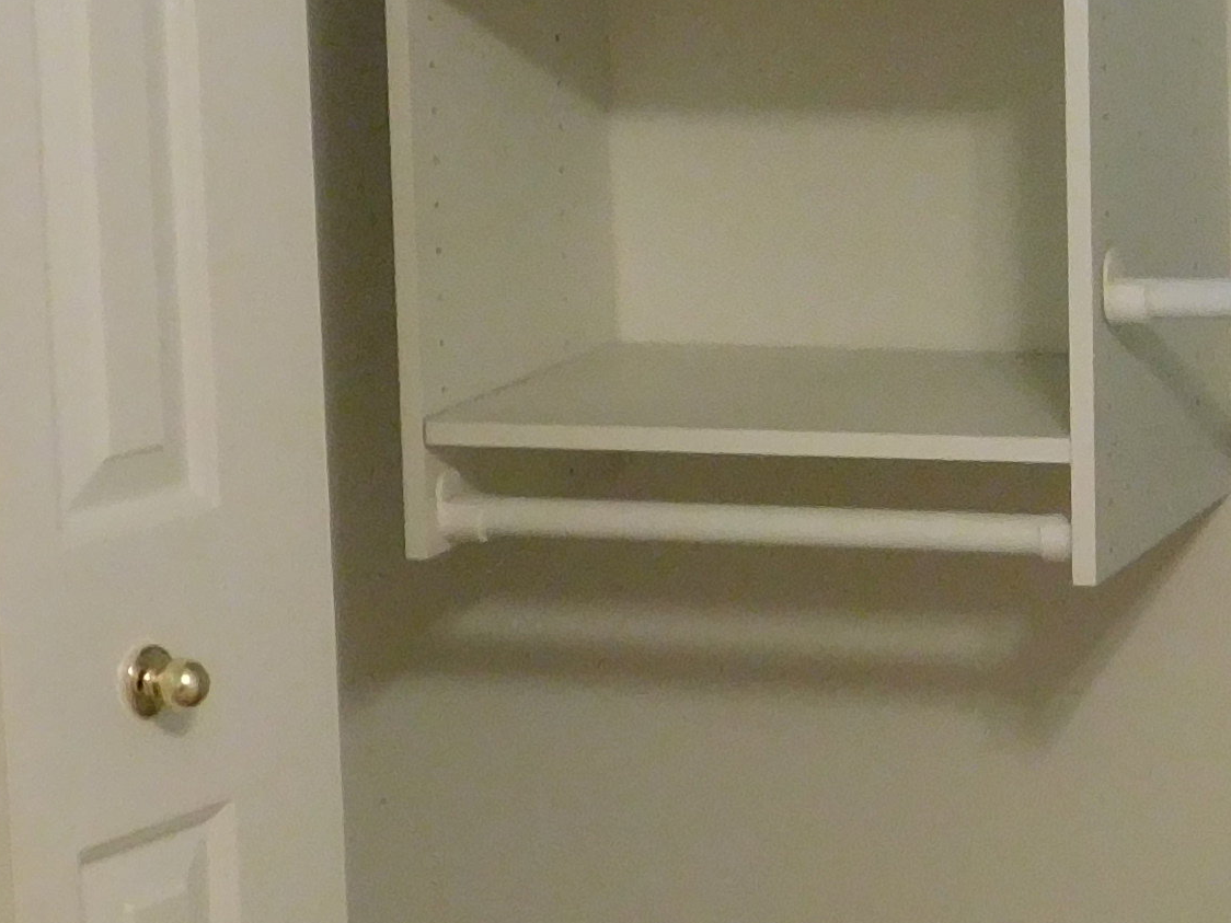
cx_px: 1004
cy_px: 300
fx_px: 4374
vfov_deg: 12.0
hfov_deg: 15.9
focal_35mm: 123
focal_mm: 5.3
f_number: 3.2
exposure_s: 1/20
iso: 400
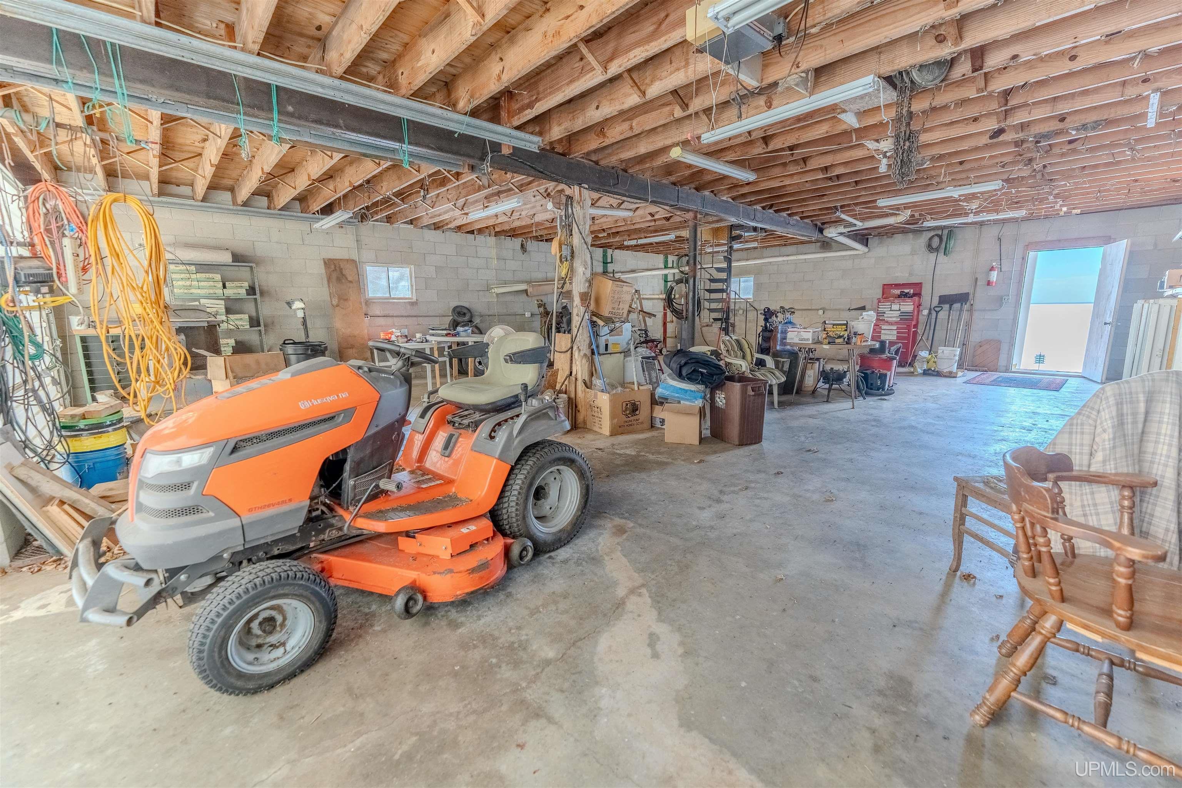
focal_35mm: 14
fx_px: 460
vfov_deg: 81.2
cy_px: 394
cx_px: 591
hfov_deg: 104.3
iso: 1600
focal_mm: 14
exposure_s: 1/6400
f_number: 3.5
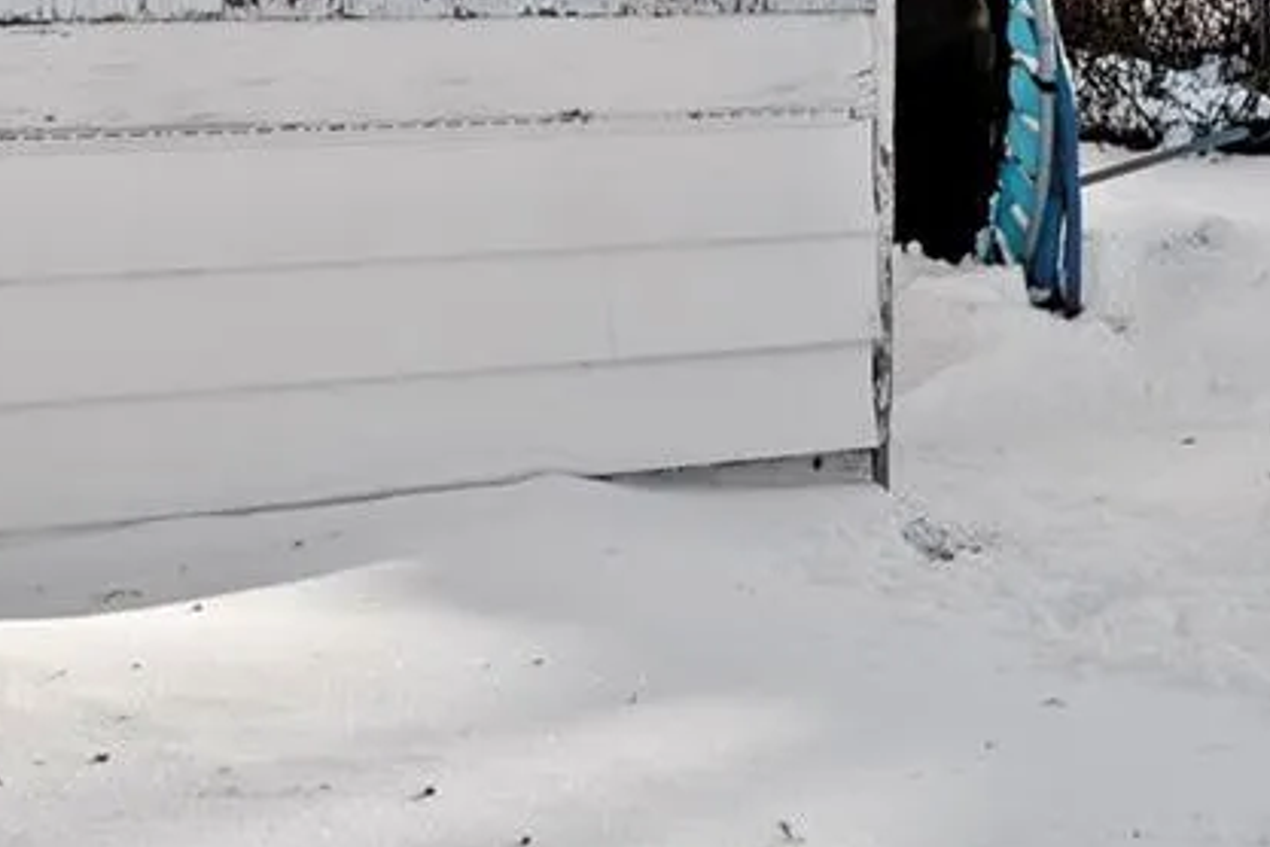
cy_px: -146
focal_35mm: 92
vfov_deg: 14.4
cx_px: 1416
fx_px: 3245
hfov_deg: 21.0
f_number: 4
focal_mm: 16
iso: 100
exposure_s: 1/320
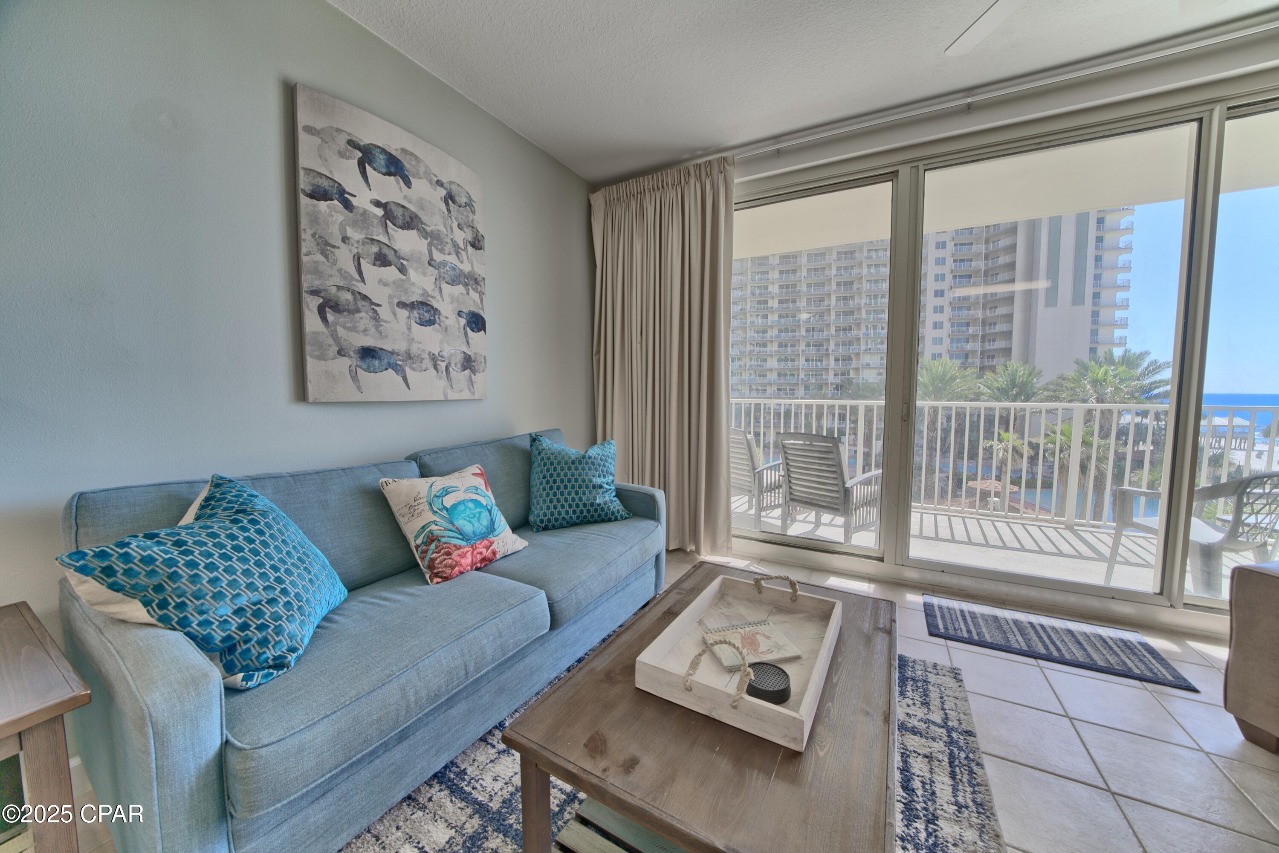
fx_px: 426
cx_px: 640
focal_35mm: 12
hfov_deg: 112.6
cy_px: 426
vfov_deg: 90.0
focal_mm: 12
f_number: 8
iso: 500
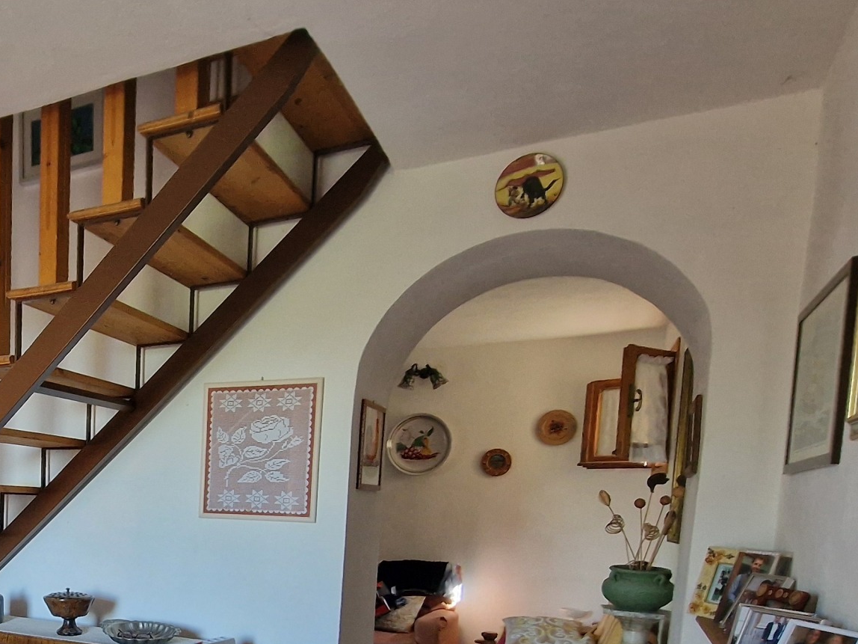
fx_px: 719
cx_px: 102
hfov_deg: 54.5
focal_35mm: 29
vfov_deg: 43.8
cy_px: 586
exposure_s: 1/60
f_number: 2.2
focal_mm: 2.2
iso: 320
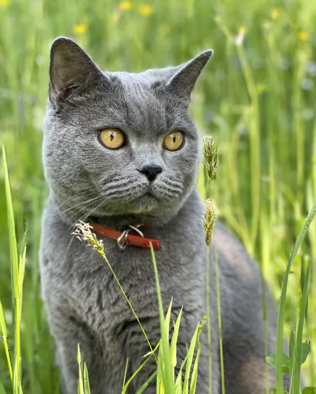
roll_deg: +0.7
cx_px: 143
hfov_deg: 21.9
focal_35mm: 70
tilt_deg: -4.1
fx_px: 818
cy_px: 268
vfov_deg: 26.9
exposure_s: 1/122
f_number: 2
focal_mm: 6
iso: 25
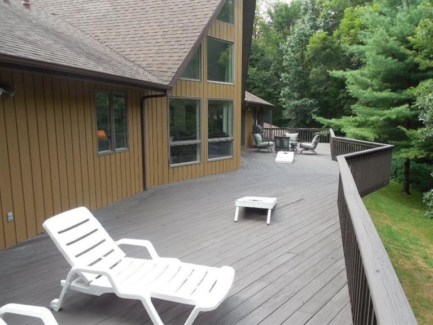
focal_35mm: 25
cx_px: 216
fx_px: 313
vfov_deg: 54.9
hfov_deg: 69.4
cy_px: 162
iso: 125
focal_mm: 4.5
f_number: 3.3
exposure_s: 1/160
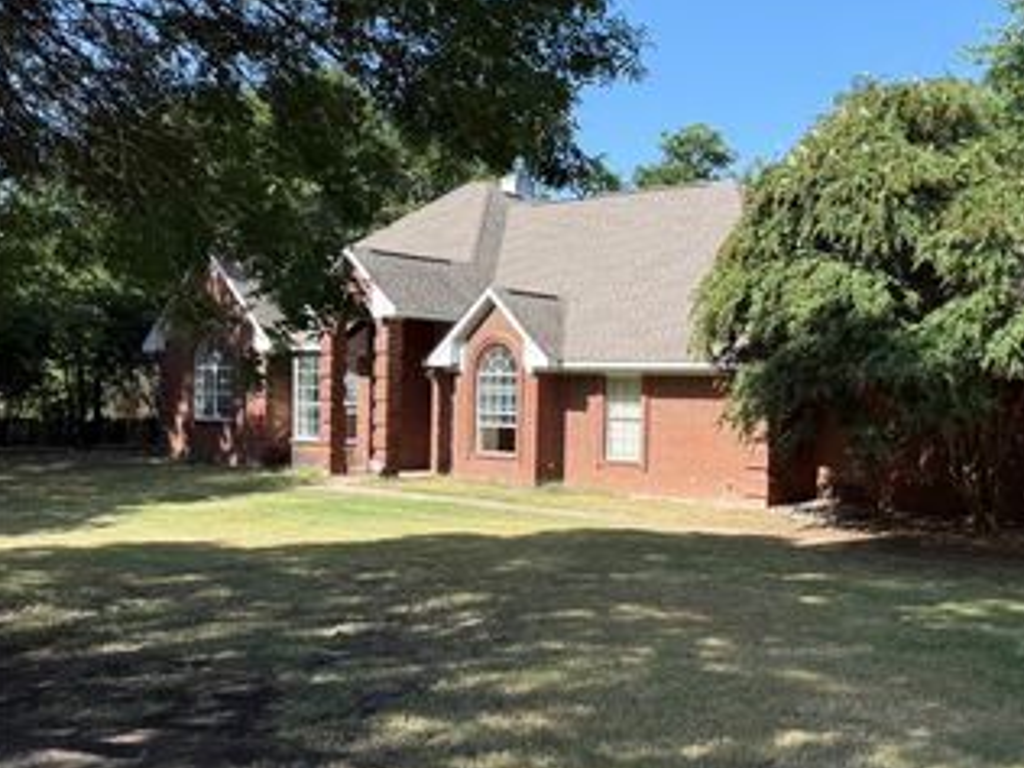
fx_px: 1124
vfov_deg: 37.7
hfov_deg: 46.8
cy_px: 420
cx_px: 797
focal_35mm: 38
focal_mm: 6.76
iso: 80
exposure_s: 1/1812
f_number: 1.78
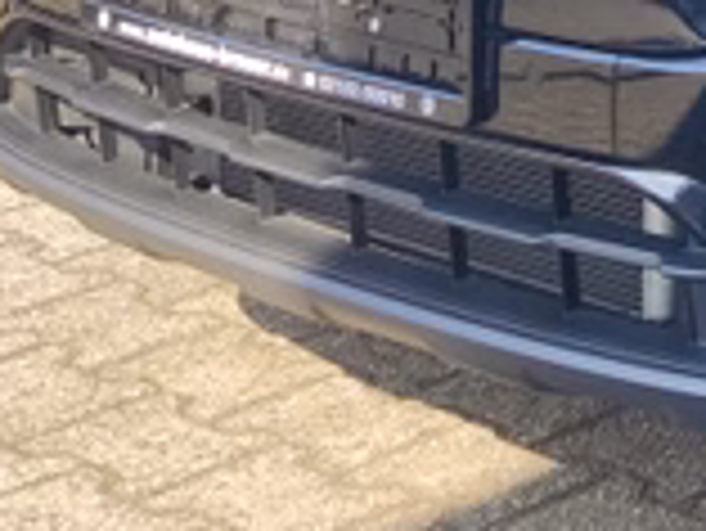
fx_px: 2592
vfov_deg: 10.4
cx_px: 1237
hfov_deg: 13.9
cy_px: -666
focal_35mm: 127
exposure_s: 1/450
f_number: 1.79
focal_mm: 4.71
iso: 50
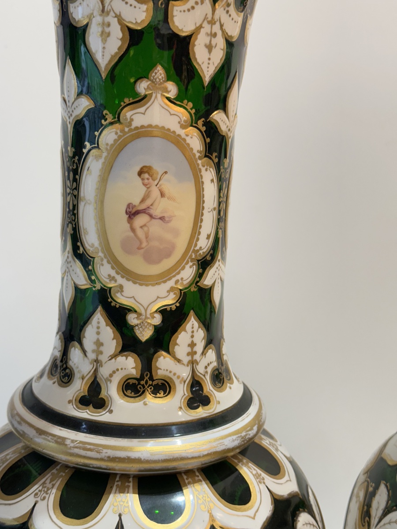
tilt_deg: -10.4
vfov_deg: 39.7
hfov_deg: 30.3
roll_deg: -2.6
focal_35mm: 48
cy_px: 264
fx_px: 734
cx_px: 198
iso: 125
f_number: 1.78
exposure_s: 1/100
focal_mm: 6.86
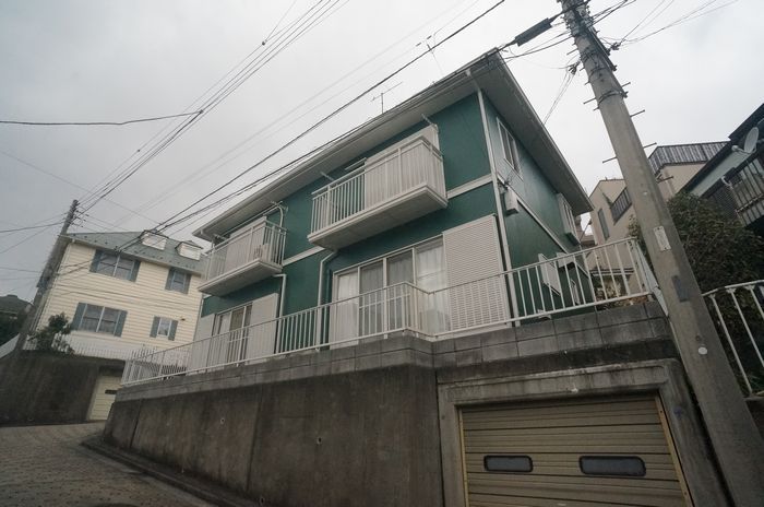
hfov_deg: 73.8
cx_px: 382
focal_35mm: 24
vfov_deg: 53.0
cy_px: 254
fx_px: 508
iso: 3200
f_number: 10
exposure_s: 1/1250
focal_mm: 16
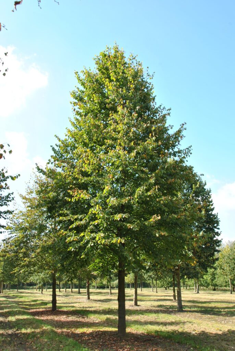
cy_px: 176
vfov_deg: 51.2
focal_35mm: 38
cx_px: 118
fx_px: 366
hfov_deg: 35.6
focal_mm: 25
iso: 140
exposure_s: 1/60
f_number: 11
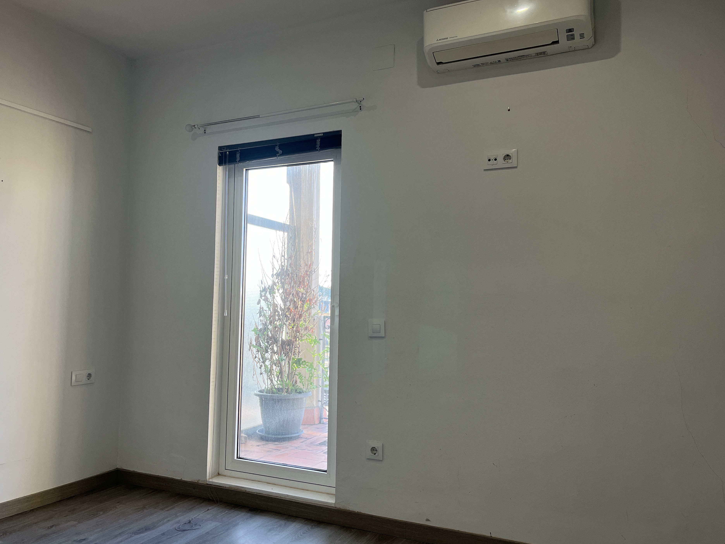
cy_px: 271
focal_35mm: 28
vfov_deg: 49.7
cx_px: 356
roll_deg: -1.0
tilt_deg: +2.6
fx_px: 586
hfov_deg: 63.4
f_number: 1.6
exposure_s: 1/100
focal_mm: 5.1
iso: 64
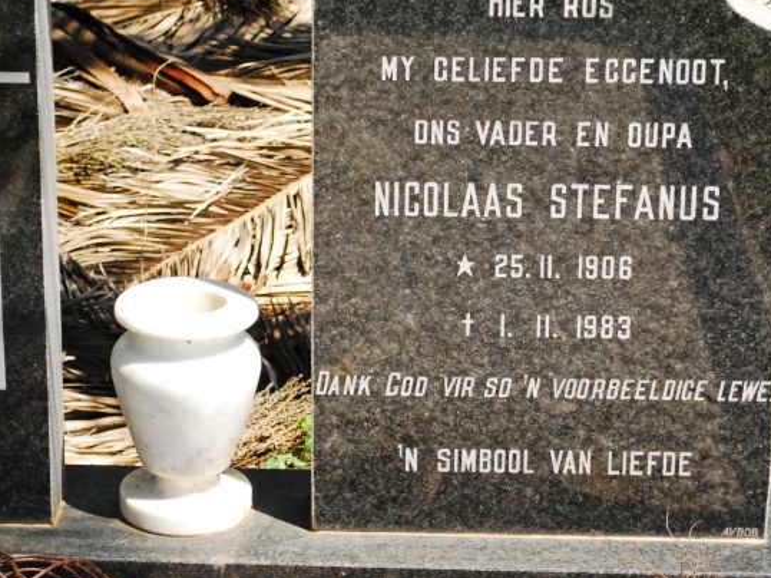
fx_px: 2694
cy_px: 239
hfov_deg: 16.3
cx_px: 365
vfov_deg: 12.2
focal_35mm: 121
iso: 1600
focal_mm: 44
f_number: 5.3
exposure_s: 1/4000
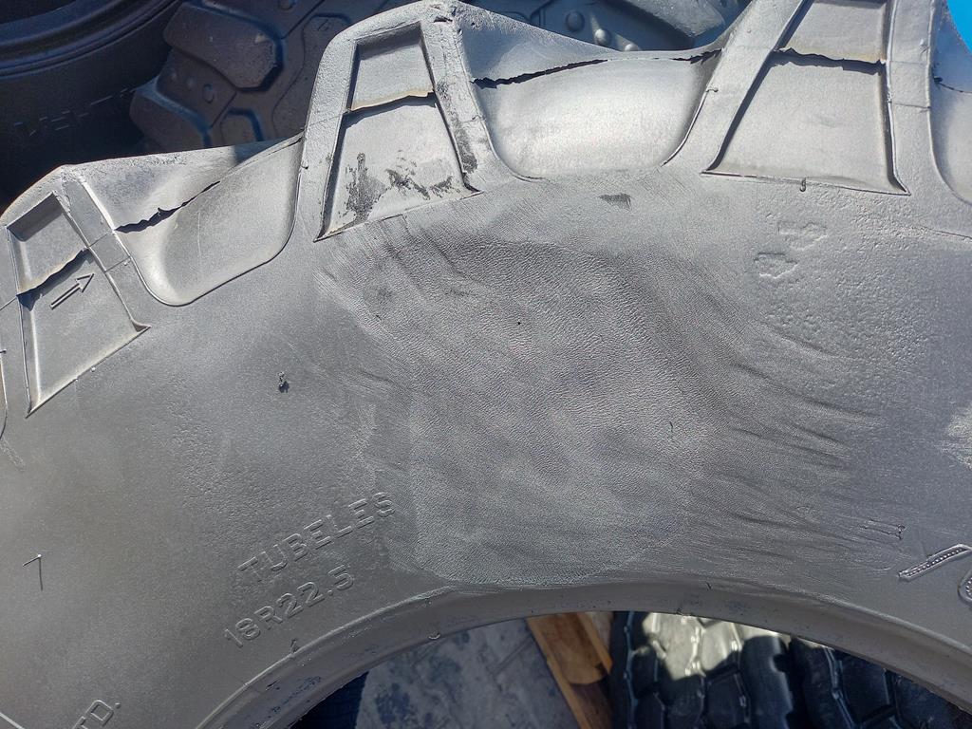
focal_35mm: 25
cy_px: 364
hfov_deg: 69.4
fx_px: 702
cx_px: 486
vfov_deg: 54.9
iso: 50
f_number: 1.8
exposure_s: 1/195
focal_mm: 4.65
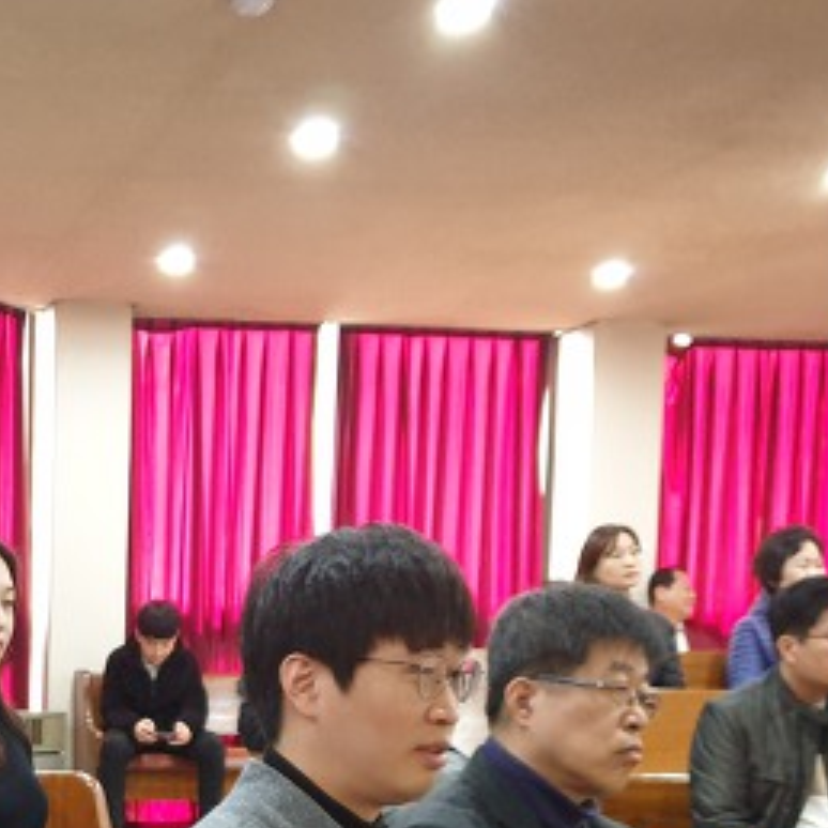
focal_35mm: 68
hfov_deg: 23.6
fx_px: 1840
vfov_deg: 23.7
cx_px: -112
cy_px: 916
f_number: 1.5
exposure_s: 1/30
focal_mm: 4.3
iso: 320
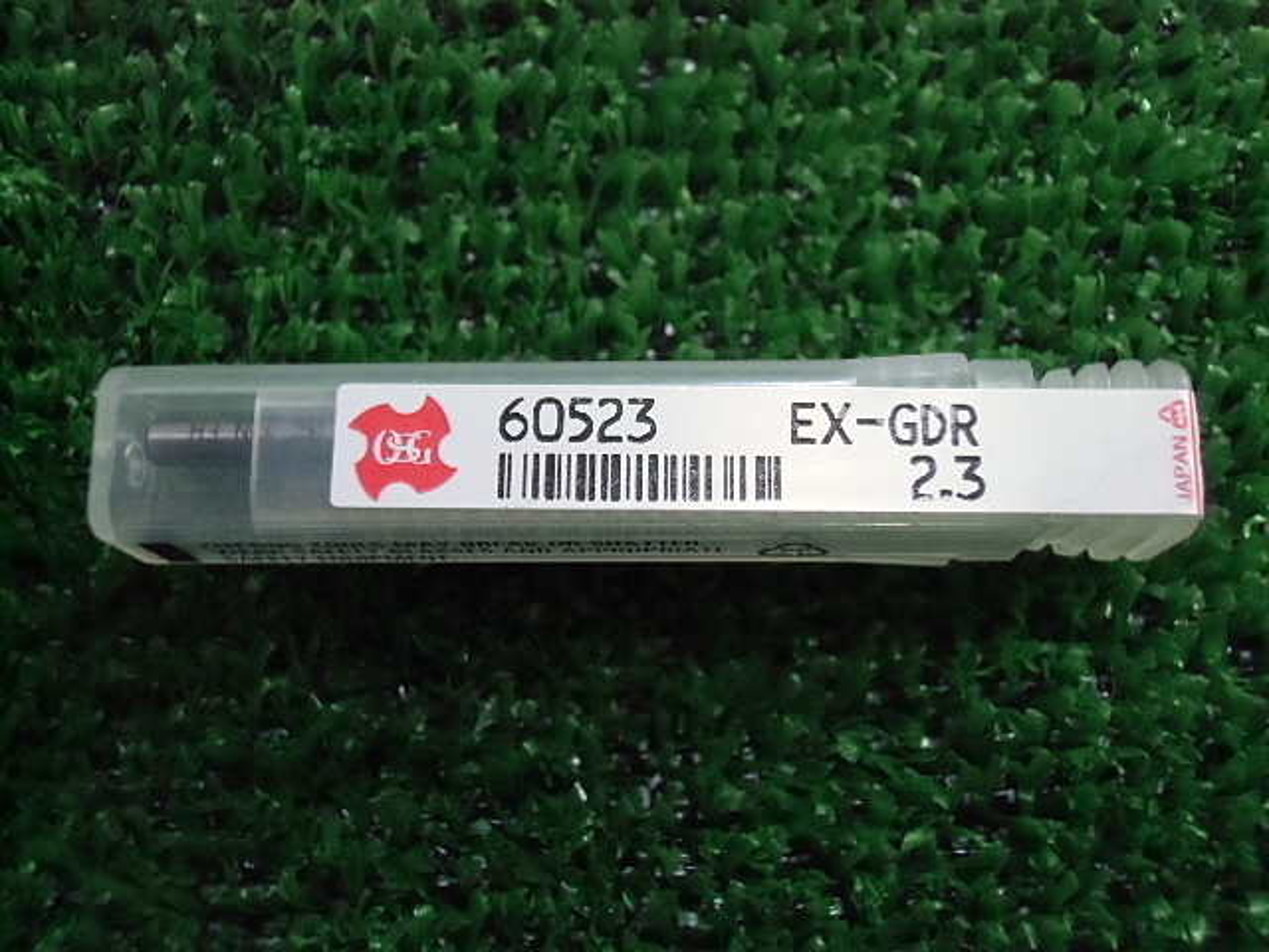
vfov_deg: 36.0
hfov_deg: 46.8
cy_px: 476
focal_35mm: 40
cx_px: 634
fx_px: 1466
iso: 800
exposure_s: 1/80
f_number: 4
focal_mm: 7.15
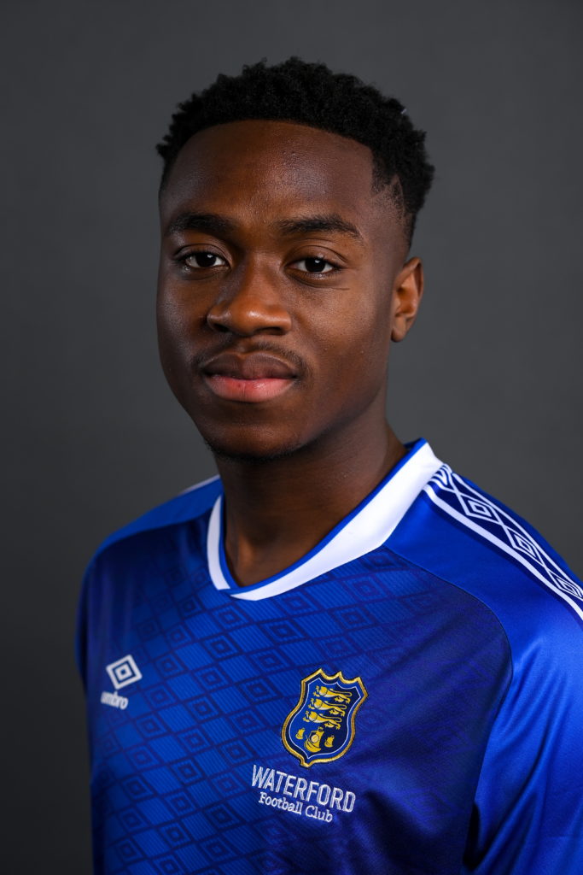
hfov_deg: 16.1
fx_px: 2064
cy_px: 438
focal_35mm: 85
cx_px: 292
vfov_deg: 23.9
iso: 125
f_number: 4
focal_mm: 85
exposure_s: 1/640
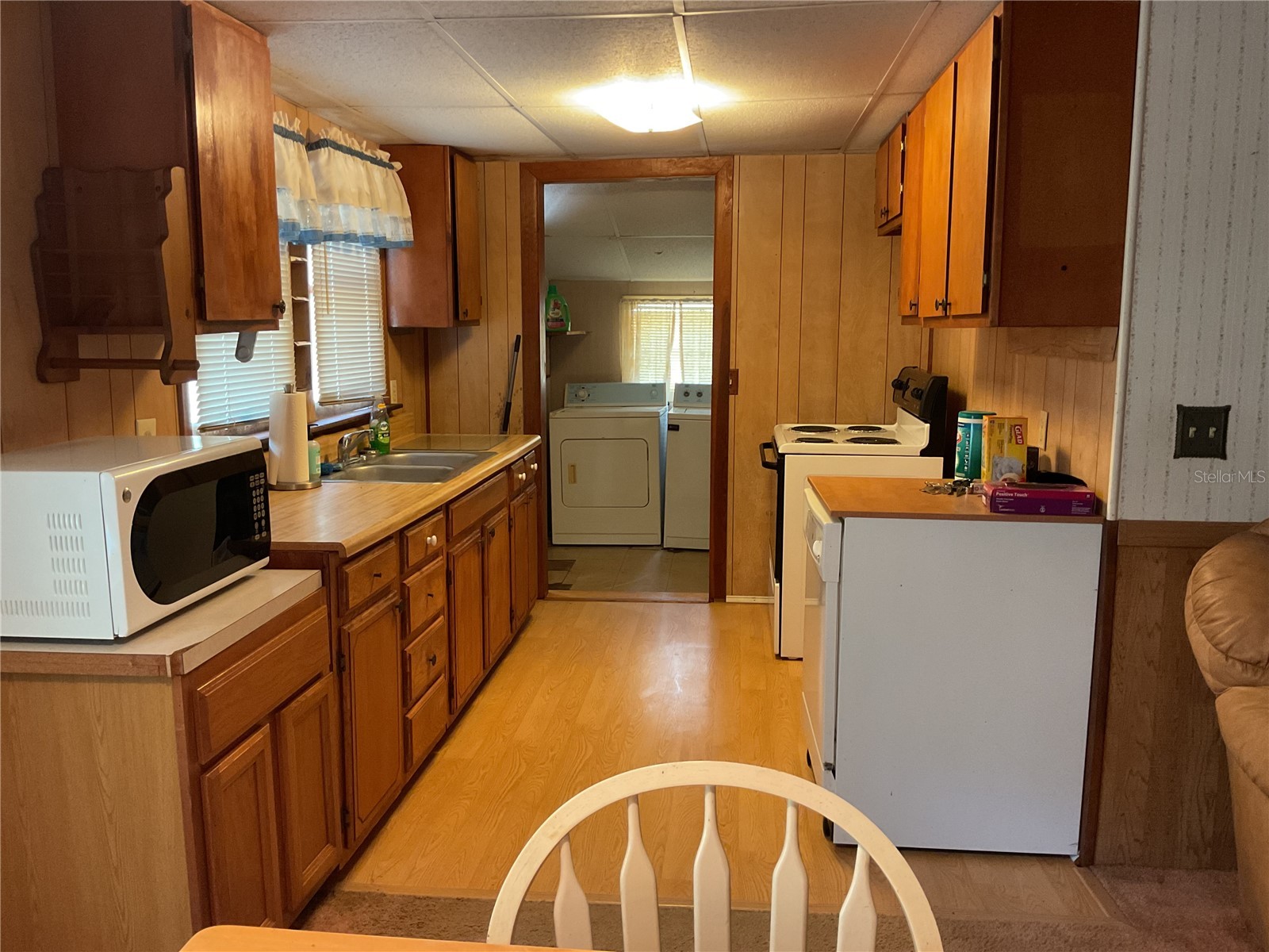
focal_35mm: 29
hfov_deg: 61.7
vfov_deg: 48.2
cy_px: 476
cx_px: 634
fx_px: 1063
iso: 200
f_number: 1.8
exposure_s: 1/40
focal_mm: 3
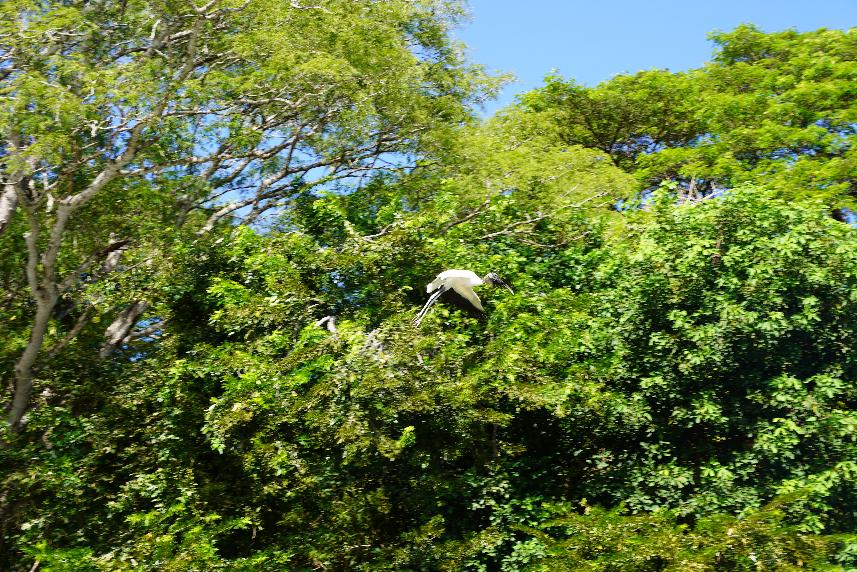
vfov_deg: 19.5
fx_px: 1666
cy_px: 286
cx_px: 428
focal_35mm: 70
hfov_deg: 28.8
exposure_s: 1/125
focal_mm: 70
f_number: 6.3
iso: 100
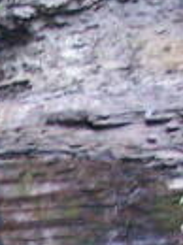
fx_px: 2122
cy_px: 386
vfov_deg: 6.5
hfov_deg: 4.9
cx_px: -117
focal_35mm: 300
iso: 400
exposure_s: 1/40
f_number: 2.8
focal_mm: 6.3
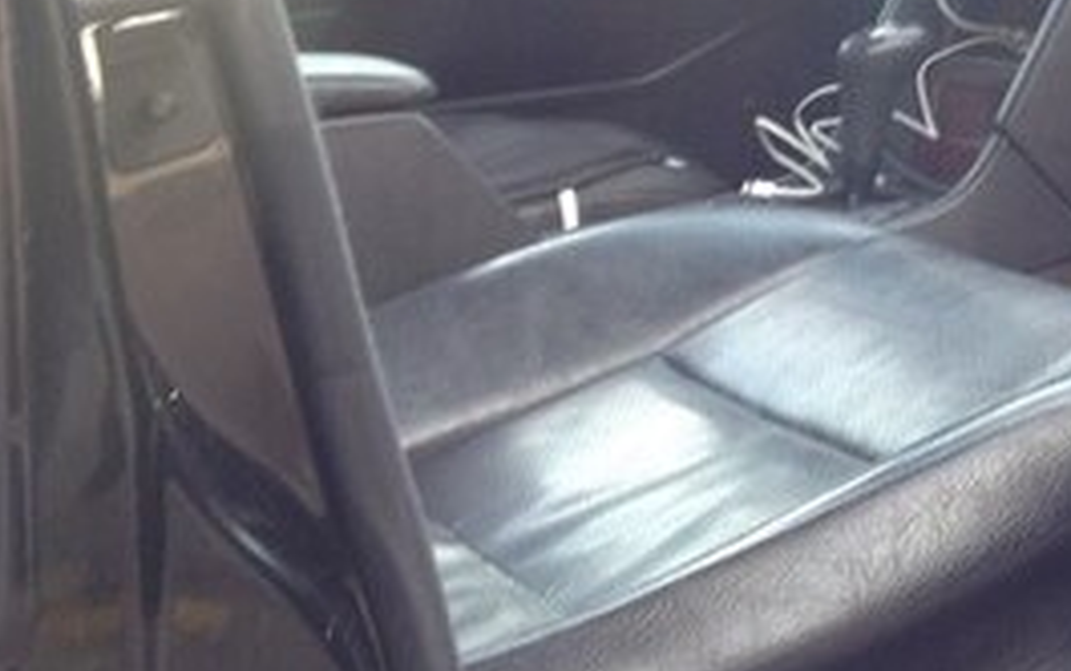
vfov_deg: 14.2
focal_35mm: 87
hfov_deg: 22.7
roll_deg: +1.8
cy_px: -293
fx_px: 2541
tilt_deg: +4.5
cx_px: 1103
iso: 50
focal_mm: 4.12
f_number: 2.4
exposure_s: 1/30
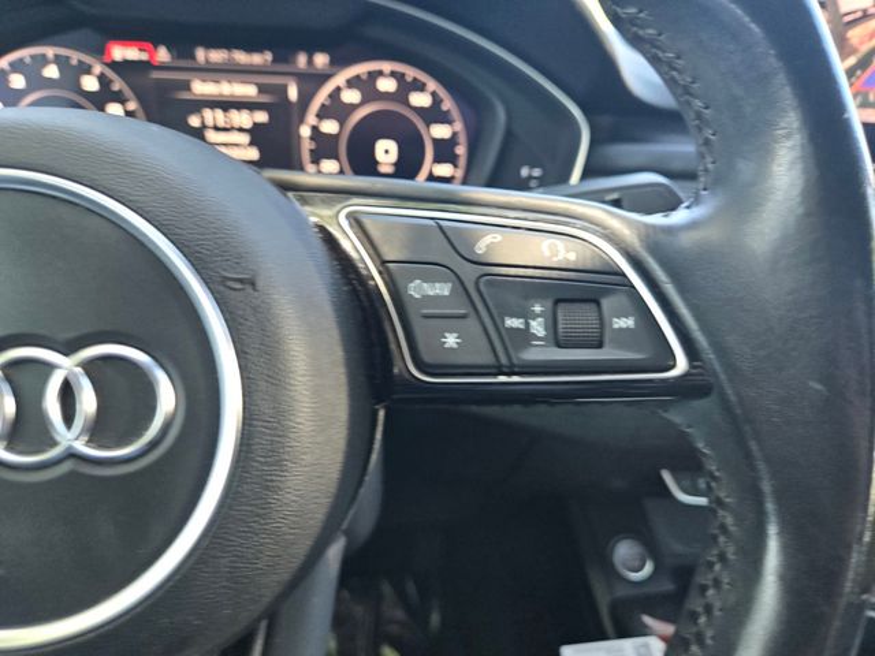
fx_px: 581
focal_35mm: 23
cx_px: 438
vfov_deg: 58.9
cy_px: 328
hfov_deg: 73.9
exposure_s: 1/180
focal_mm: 5.4
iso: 200
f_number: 1.8
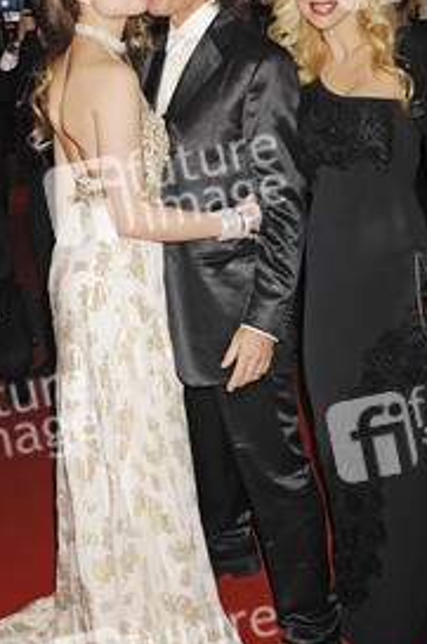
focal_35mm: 66
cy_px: 309
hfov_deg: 20.5
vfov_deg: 30.6
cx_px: 234
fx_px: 1179
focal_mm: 45
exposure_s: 1/40
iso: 1250
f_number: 5.6
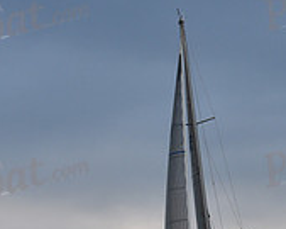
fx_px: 1912
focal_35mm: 226
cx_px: 177
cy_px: 256
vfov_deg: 6.8
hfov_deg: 8.6
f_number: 5.6
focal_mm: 70
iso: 400
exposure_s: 1/640
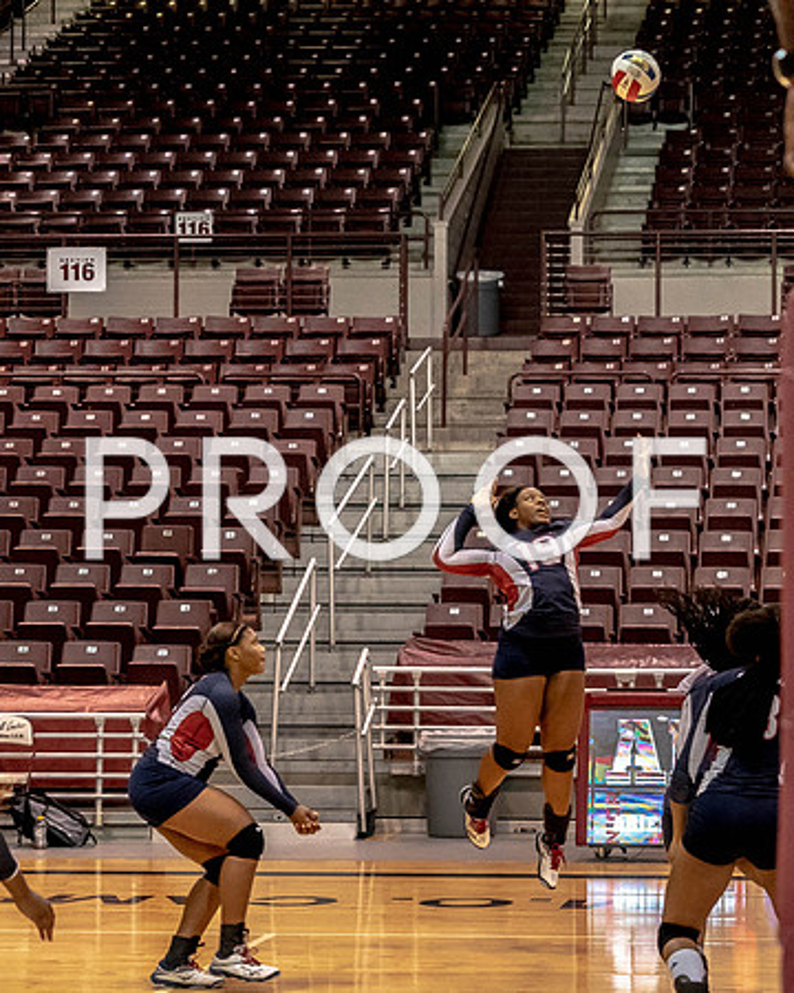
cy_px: 468
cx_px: 634
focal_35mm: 98
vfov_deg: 19.5
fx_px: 2892
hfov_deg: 15.5
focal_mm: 65
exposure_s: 1/750
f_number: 5.6
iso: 8000
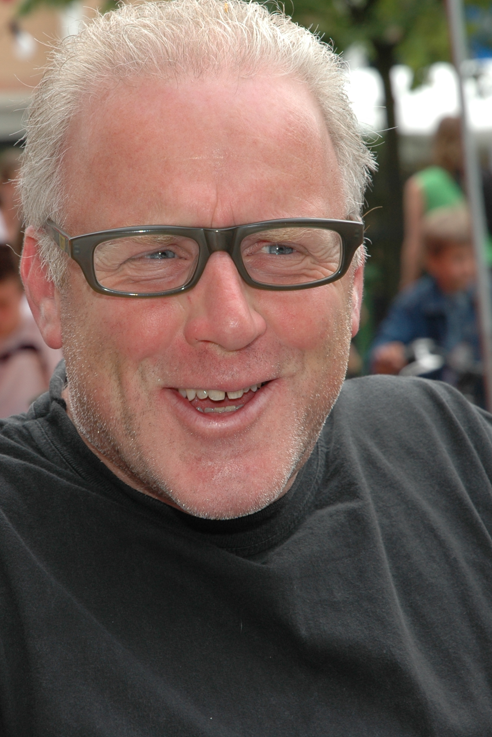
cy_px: 368
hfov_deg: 8.7
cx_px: 209
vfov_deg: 13.0
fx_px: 3238
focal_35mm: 158
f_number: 7.1
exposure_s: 1/200
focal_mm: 70
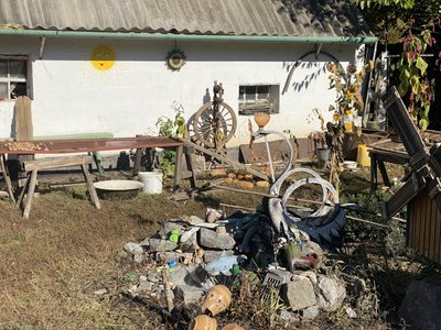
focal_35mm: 52
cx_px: 220
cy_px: 165
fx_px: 662
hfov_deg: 36.8
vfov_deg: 28.0
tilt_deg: -9.7
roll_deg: +0.1
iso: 20
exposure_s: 1/2083
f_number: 2
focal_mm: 6
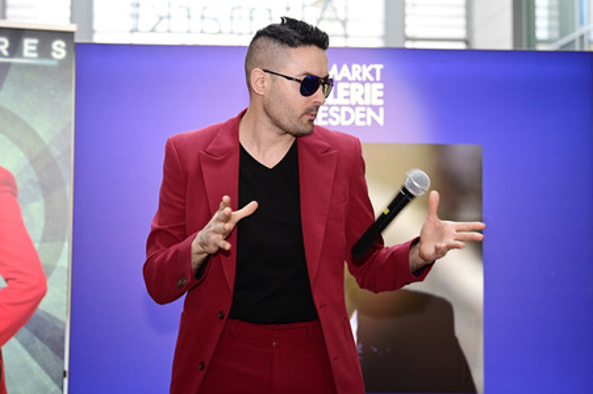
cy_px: 197
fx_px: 823
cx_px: 296
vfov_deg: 27.0
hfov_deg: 39.6
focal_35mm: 50
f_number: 2.8
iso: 640
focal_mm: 50
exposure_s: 1/160
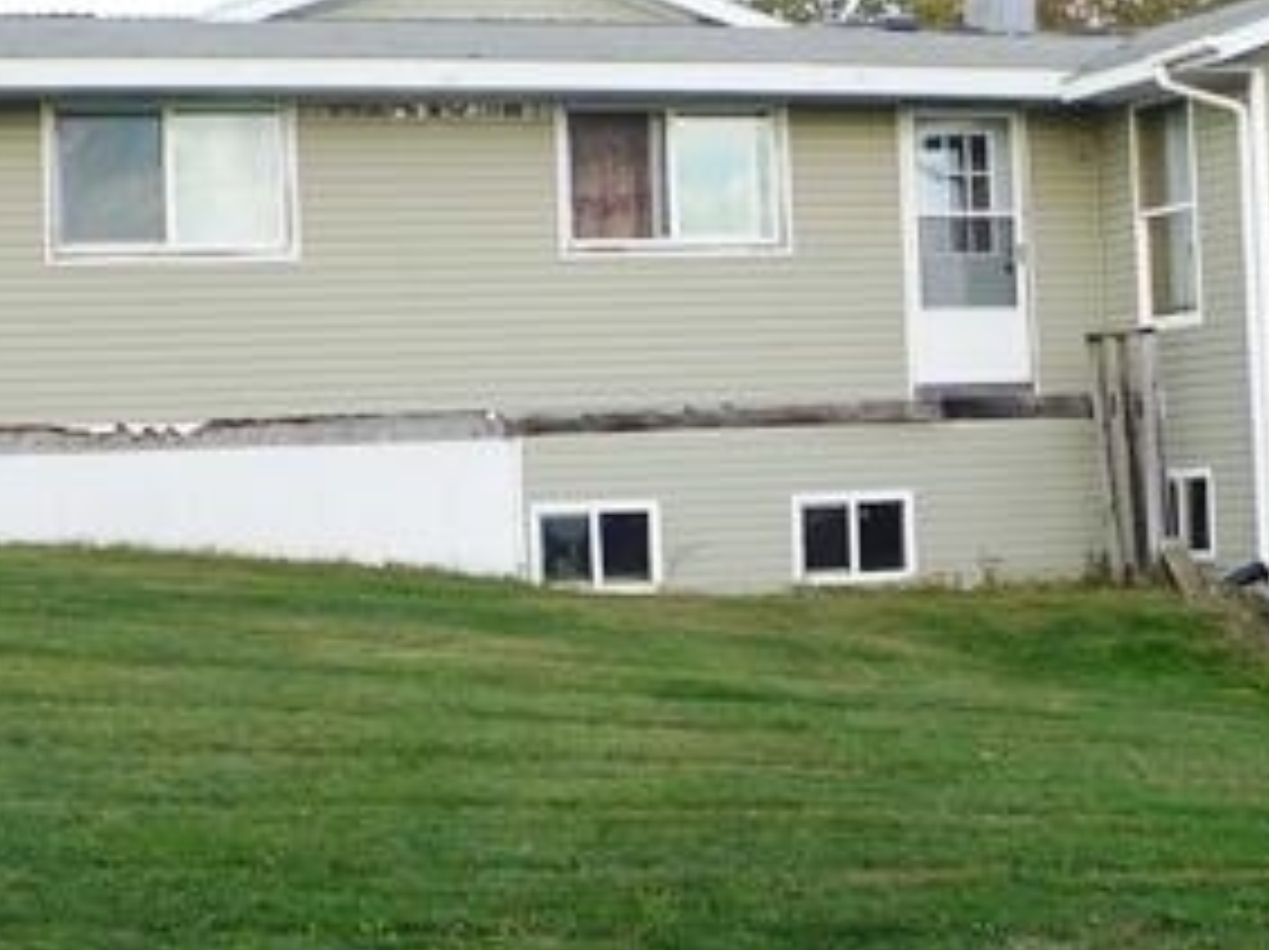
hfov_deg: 23.3
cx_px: 756
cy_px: 563
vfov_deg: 17.5
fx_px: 3077
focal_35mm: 84
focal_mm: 6.1
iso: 100
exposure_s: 1/250
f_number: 2.8
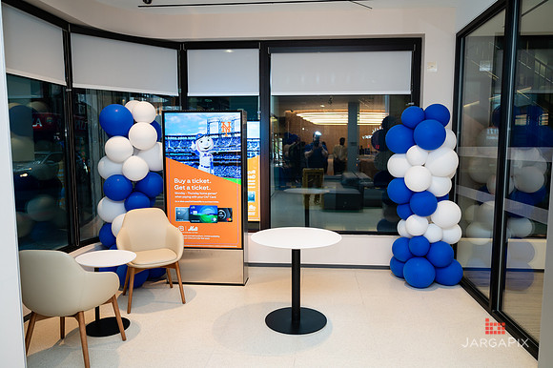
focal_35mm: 26
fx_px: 393
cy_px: 182
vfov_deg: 50.1
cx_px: 283
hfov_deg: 70.2
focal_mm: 24
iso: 400
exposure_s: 1/160
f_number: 3.2
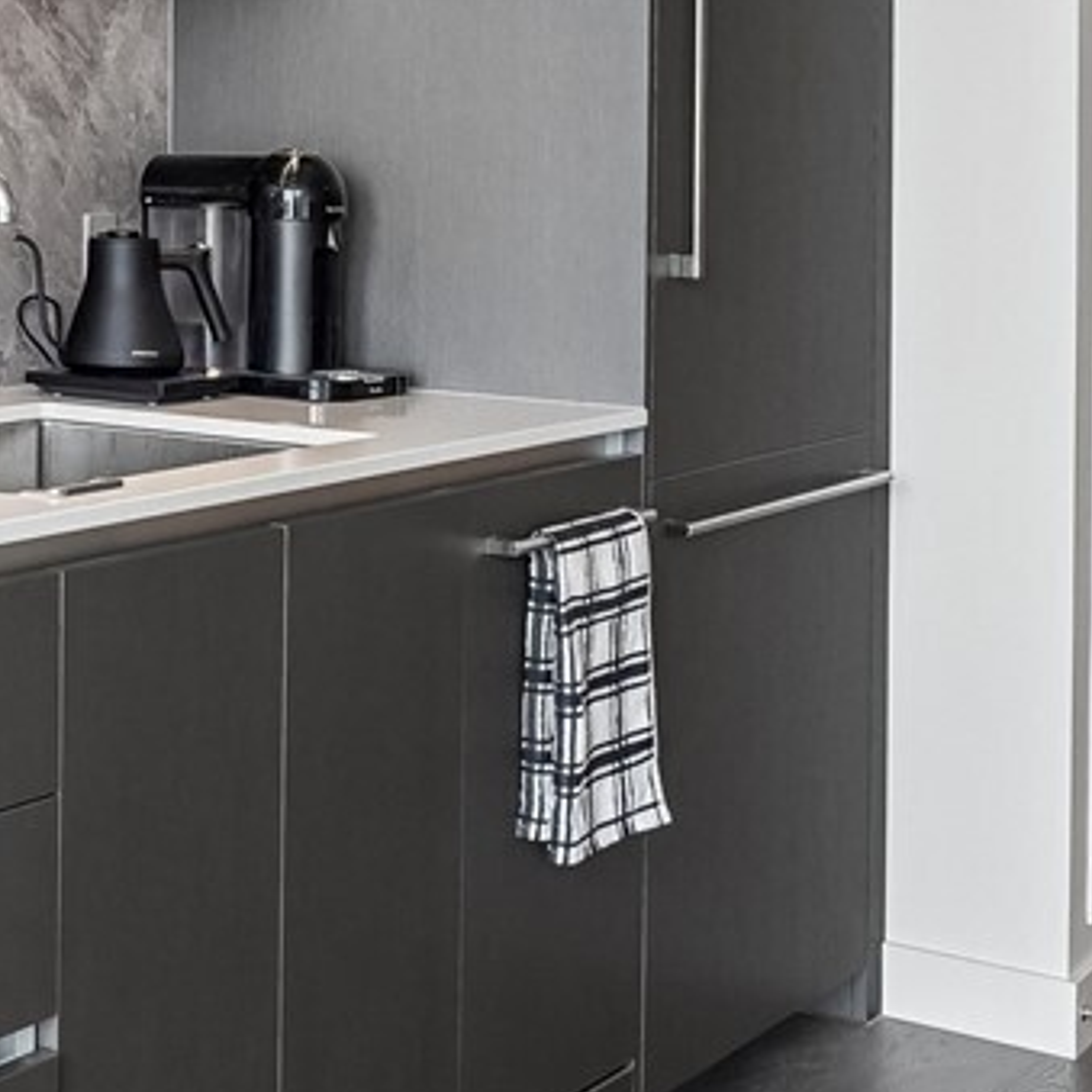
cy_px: 153
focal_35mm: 68
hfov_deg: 21.0
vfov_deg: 24.8
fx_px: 2427
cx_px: -604
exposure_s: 1/50
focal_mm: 16
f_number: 8
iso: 1600
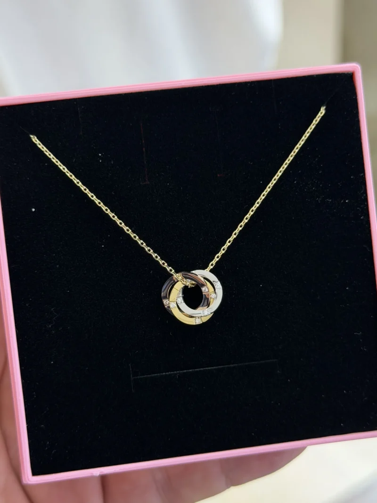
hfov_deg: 30.3
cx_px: 188
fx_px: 697
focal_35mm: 48
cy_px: 252
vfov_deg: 39.7
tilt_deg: -59.7
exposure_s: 1/100
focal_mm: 6.76
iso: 100
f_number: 1.78
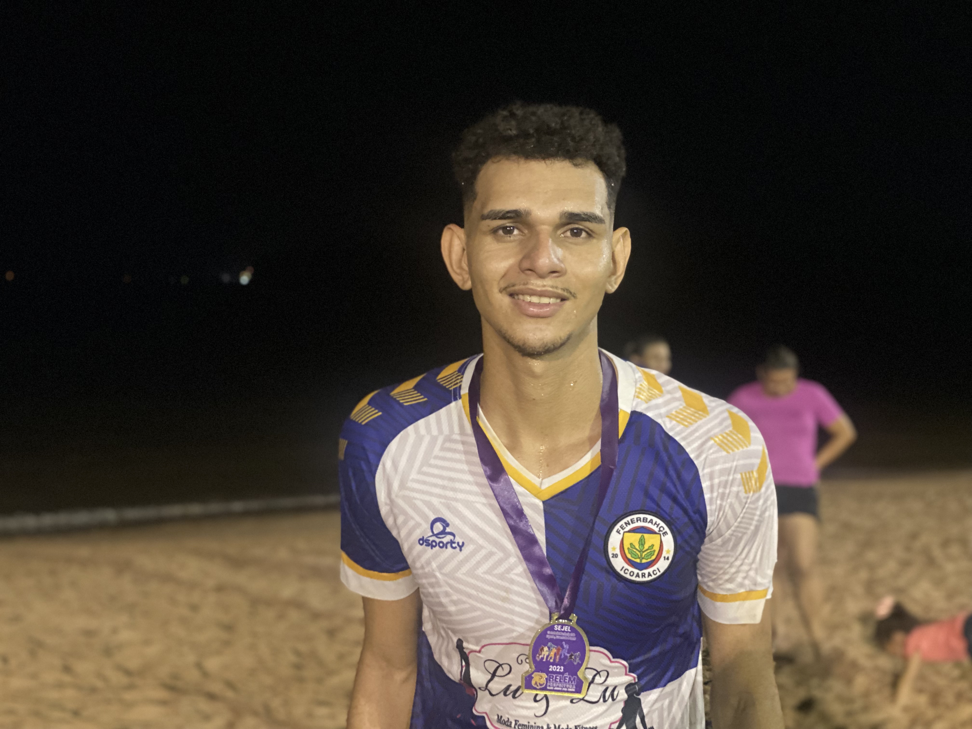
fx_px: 1460
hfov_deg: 36.8
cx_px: 486
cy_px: 364
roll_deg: -2.3
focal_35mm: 52
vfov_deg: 28.0
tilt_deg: -4.0
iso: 400
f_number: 2
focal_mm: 6
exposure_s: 1/17
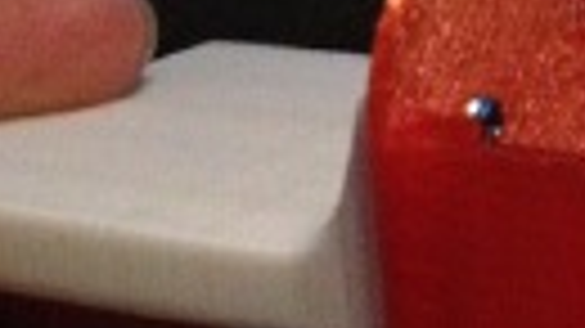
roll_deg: -1.4
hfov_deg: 13.6
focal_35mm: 156
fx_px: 2419
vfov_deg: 7.8
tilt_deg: -29.6
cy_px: 99
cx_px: 614
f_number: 2.4
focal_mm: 4.28
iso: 800
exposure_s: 1/15
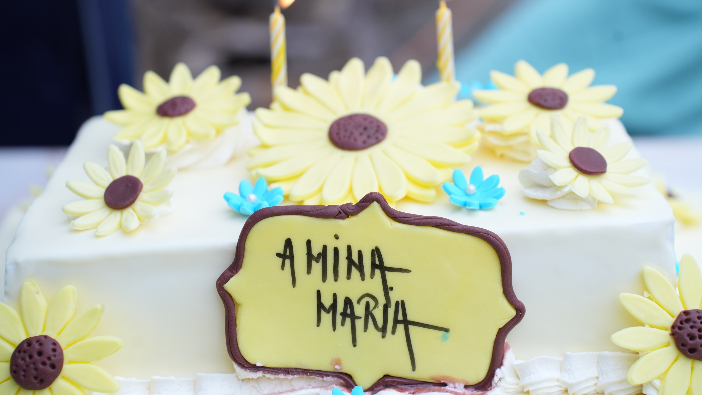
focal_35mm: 79
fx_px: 1470
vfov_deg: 15.3
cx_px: 350
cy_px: 177
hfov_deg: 26.9
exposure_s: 1/160
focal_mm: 75
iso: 400
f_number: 5
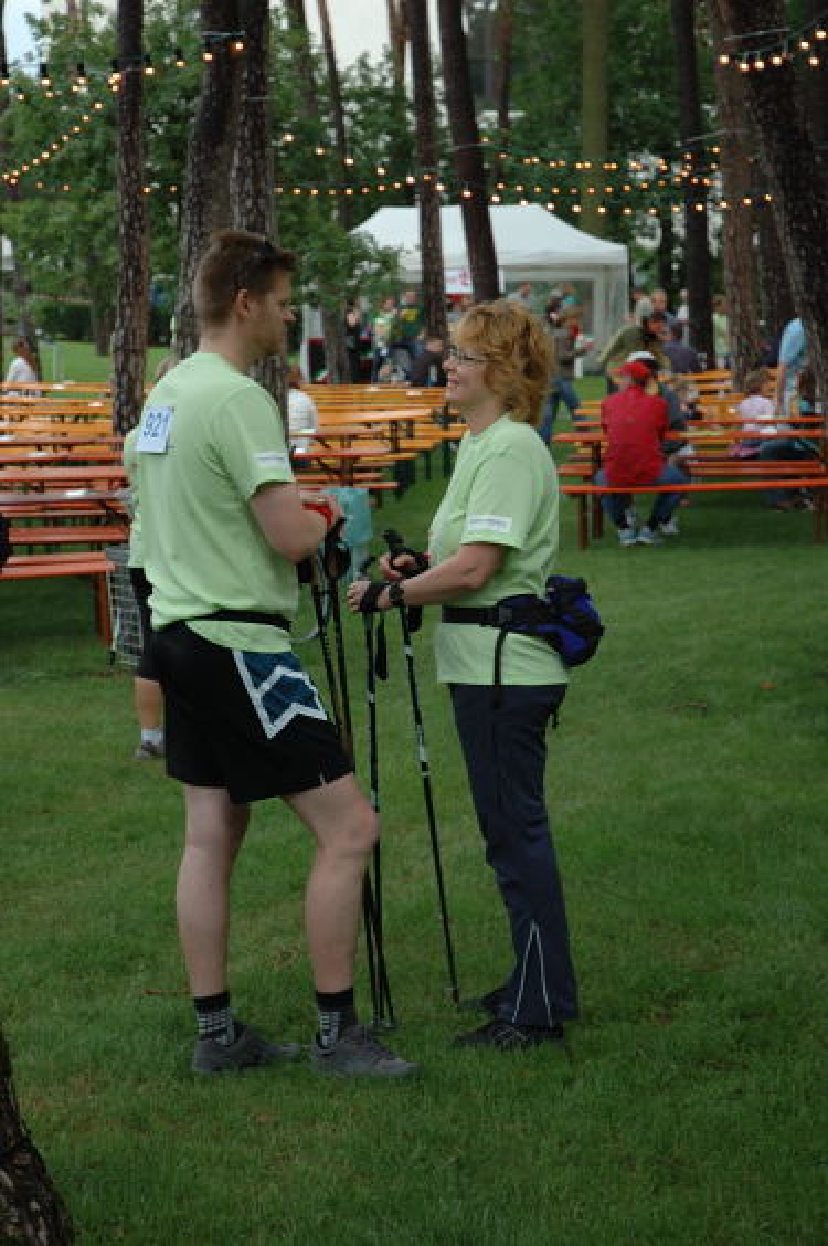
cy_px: 623
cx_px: 414
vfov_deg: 27.0
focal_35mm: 75
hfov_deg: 18.1
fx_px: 2592
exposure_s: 1/60
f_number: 4.5
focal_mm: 50
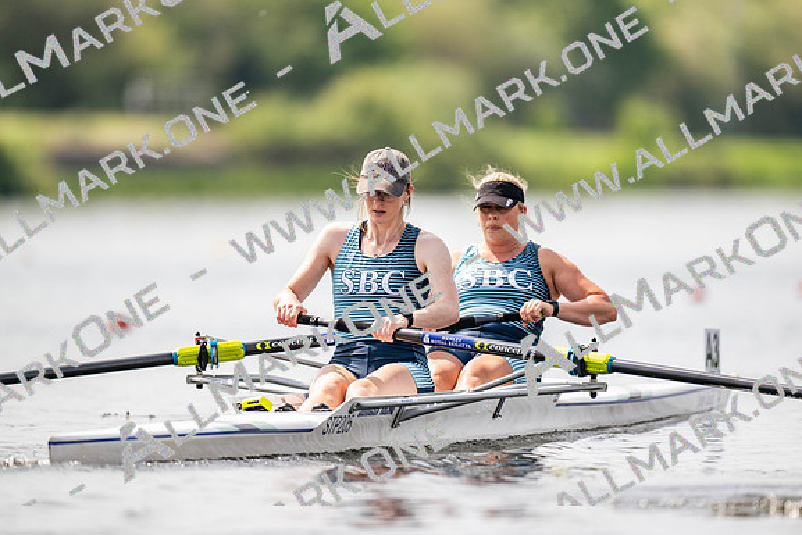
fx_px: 13436
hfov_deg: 3.4
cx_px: 402
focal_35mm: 603
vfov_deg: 2.3
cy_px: 268
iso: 360
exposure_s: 1/2500
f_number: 4
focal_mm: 600
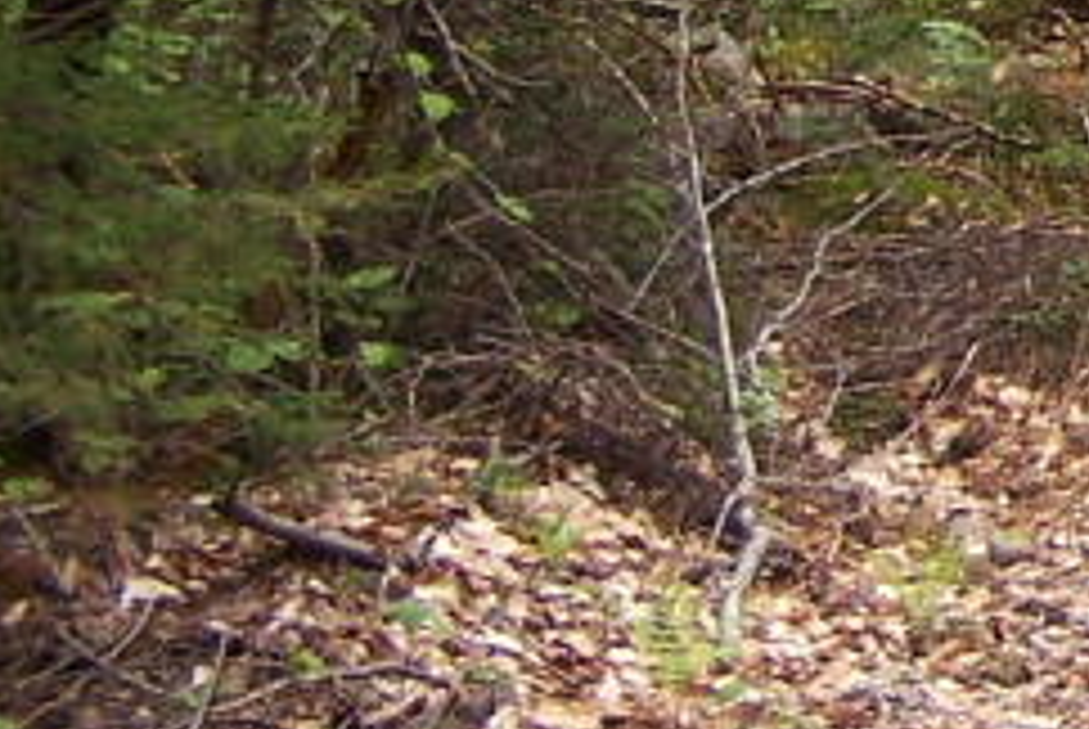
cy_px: -279
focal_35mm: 167
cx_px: 2290
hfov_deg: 11.0
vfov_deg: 8.1
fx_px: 5058
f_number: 2.8
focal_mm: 6.3
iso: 80
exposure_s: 1/125
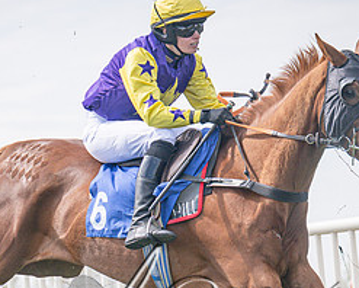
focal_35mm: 340
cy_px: 284
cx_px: 48
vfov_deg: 4.6
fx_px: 3615
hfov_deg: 5.7
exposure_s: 1/2500
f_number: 4
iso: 200
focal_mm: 98
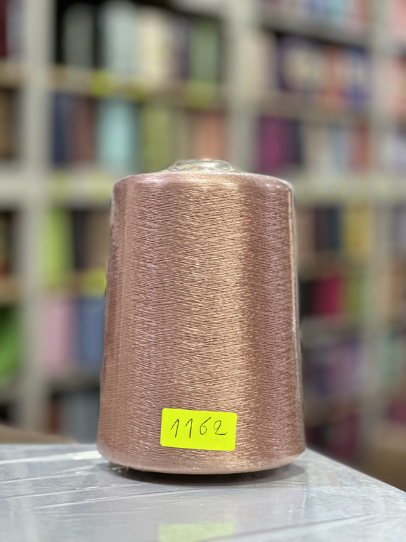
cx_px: 203
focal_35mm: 77
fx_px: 1204
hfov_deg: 19.1
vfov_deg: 25.3
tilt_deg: -3.2
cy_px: 271
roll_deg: -1.6
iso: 125
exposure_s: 1/33
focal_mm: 9
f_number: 2.8
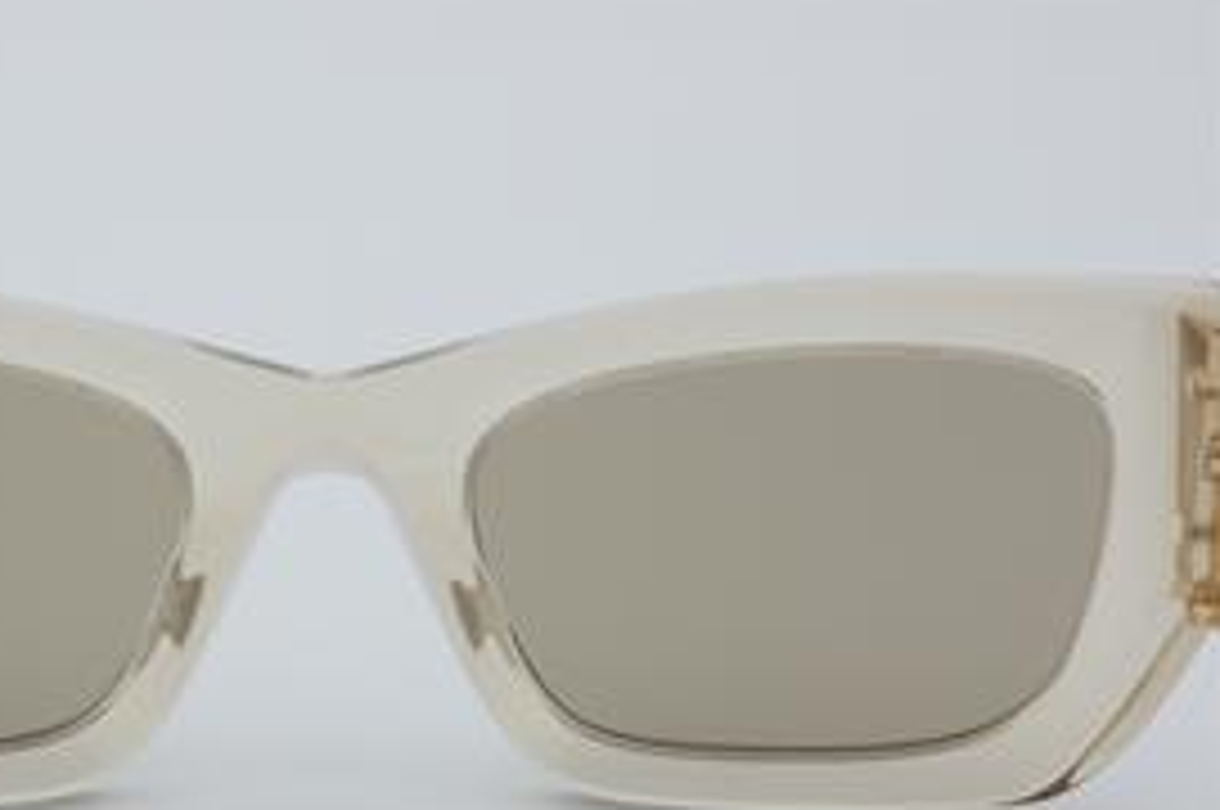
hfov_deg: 16.8
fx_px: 4121
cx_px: 329
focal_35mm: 122
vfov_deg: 11.2
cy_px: 531
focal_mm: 55
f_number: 32
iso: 100
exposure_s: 1/4
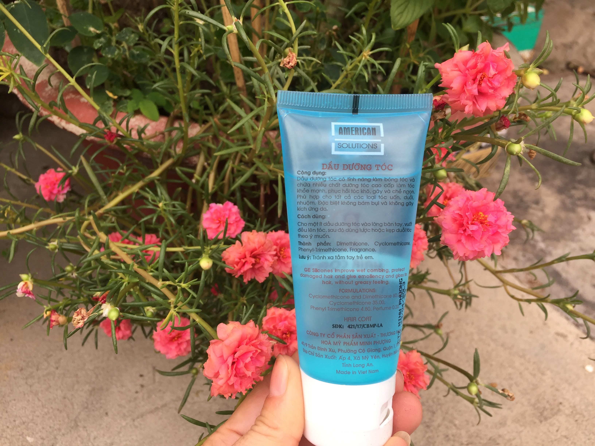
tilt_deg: -34.0
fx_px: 498
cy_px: 223
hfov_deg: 61.7
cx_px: 298
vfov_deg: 48.2
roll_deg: -3.2
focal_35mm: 29
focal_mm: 4.15
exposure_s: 1/208
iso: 32
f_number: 2.2
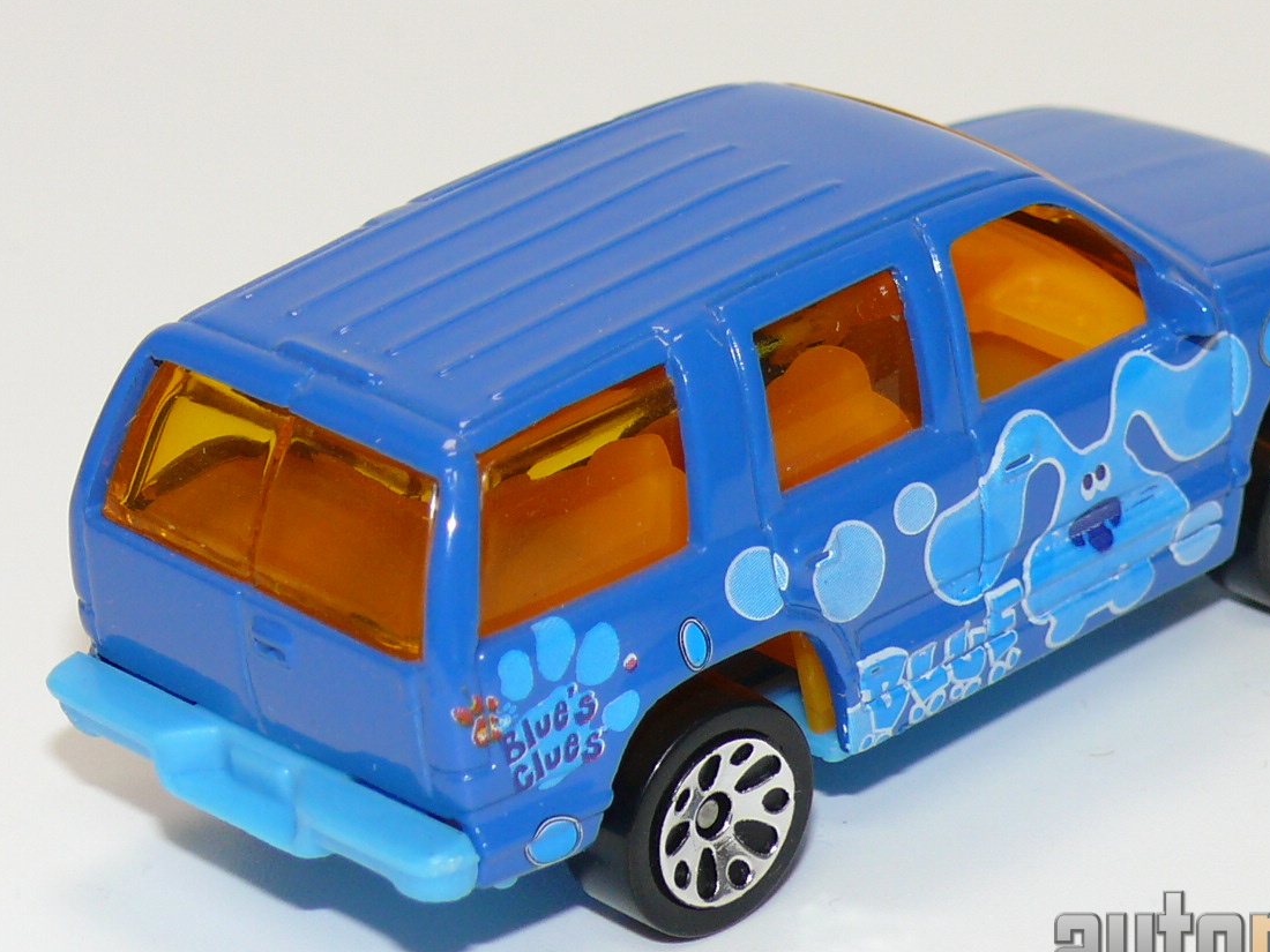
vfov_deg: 9.3
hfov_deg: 12.3
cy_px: 352
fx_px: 5870
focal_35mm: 160
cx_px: 787
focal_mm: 14
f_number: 4
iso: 100
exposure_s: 1/30
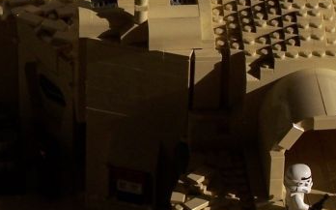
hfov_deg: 8.2
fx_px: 2343
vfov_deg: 5.1
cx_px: 57
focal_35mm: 256
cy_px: 78
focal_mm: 13.7
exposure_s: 1/2
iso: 80
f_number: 3.2
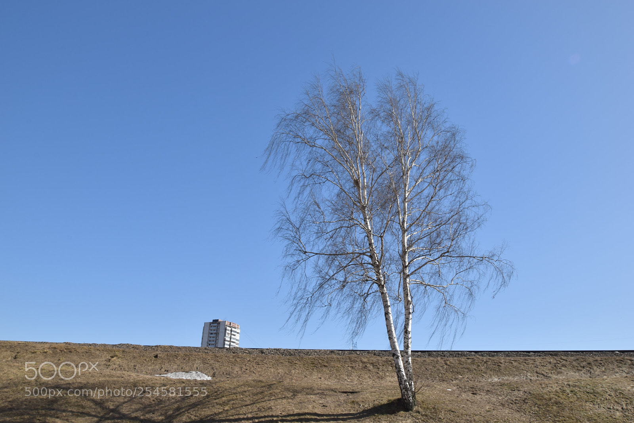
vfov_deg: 47.9
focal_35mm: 27
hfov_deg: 67.4
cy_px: 212
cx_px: 317
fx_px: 475
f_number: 13
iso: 100
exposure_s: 1/80
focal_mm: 18
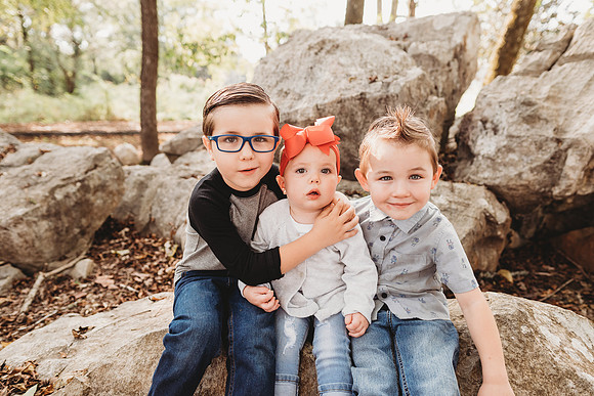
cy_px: 198
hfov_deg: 73.7
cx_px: 297
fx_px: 396
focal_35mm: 24
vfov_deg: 53.2
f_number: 3.2
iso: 200
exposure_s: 1/125
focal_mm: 24
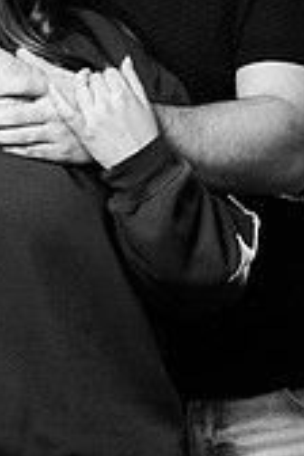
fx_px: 5079
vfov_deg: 5.1
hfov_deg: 3.4
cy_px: 114
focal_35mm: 401
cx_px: 0
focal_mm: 150
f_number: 2.5
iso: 250
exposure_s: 1/160
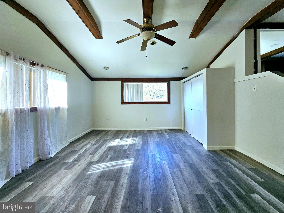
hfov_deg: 106.2
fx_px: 107
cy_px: 106
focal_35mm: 13
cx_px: 142
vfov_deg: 89.9
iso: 80
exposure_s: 1/120
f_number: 2.2
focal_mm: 2.2
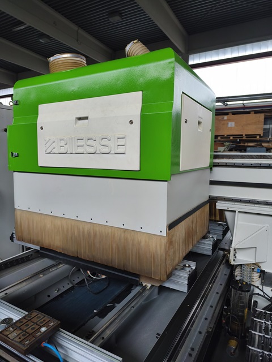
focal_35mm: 23
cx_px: 136
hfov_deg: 58.9
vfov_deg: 73.9
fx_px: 241
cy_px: 181
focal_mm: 6.14
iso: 320
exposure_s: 1/99.9
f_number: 1.65
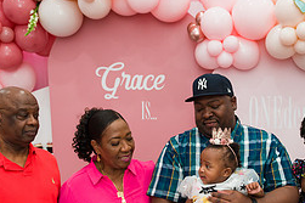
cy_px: 162
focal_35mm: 60
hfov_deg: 32.7
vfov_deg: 22.3
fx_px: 508
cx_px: 231
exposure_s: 1/200
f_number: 3.2
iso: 800
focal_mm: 26
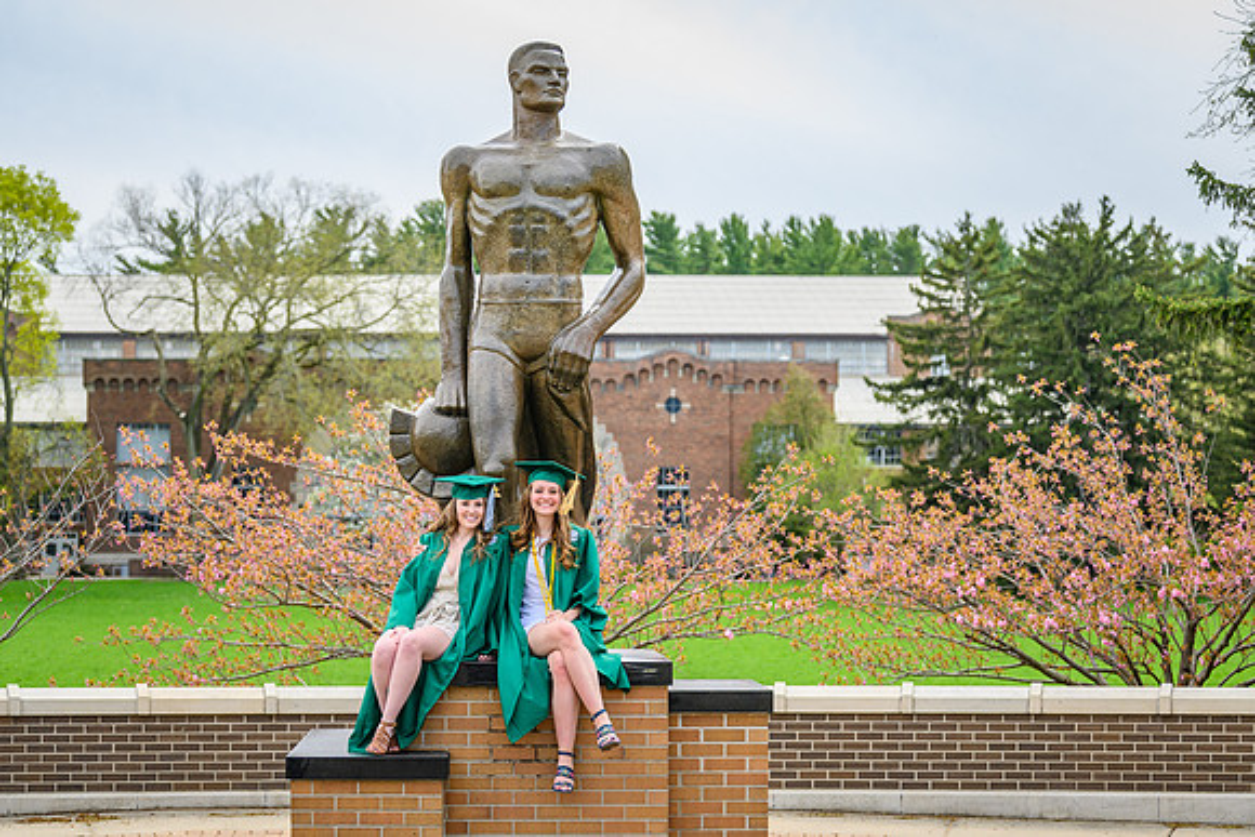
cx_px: 637
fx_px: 2928
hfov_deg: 24.2
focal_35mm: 84
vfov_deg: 16.3
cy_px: 419
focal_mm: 82
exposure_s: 1/1600
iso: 400
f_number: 4
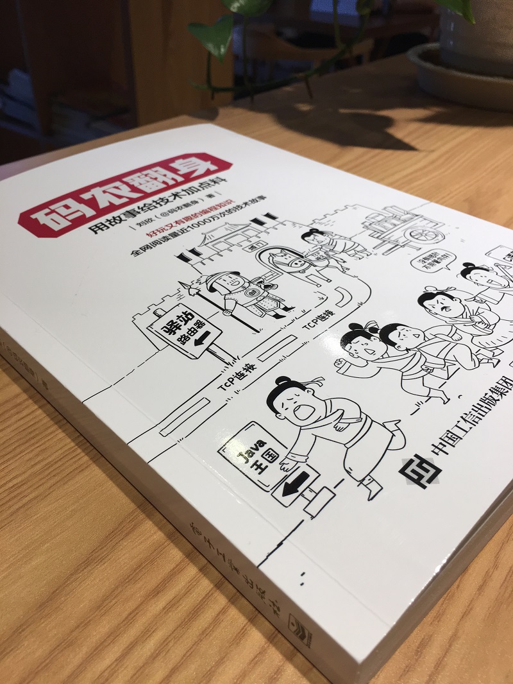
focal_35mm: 29
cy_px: 342
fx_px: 573
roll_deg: -3.0
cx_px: 256
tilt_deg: -35.0
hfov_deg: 48.2
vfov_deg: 61.6
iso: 40
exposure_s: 1/100
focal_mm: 4.15
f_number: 2.2
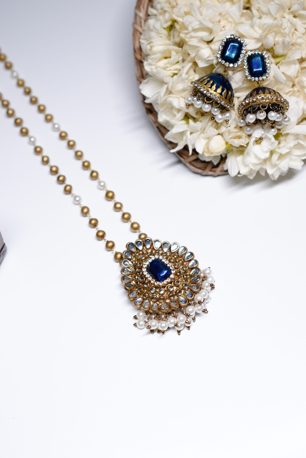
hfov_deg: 26.0
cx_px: 153
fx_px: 663
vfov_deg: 38.2
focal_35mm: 52
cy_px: 229
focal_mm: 35
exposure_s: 1/200
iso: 250
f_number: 3.2
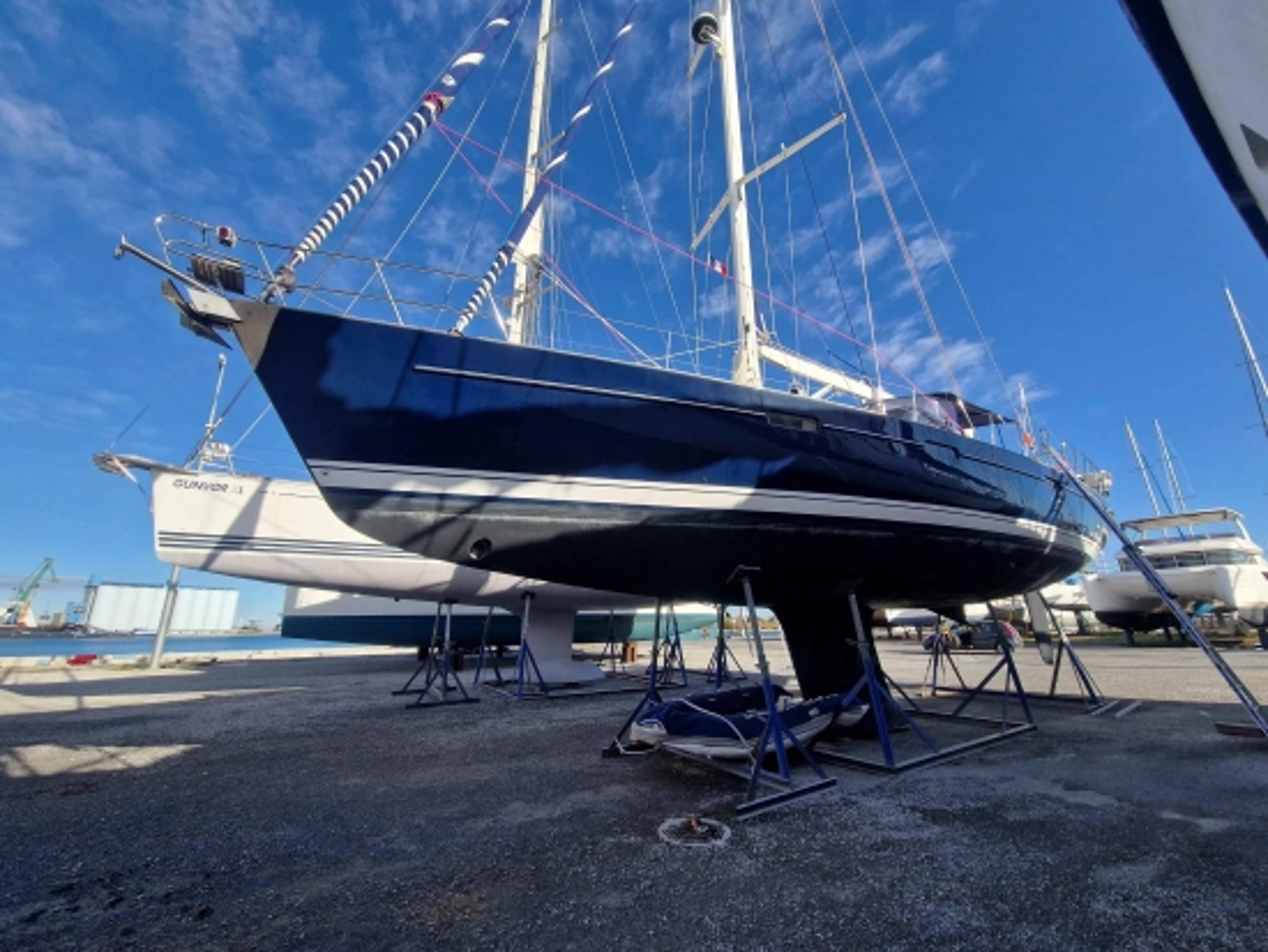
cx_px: 634
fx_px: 476
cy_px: 476
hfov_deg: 106.2
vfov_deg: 90.0
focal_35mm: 13
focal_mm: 2.2
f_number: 2.2
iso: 50
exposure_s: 1/1684
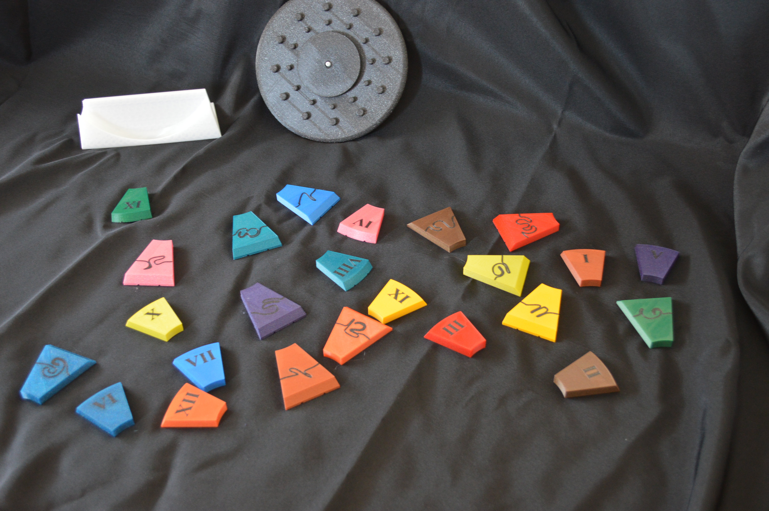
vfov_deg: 31.8
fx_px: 896
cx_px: 384
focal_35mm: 42
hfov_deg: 46.4
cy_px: 256
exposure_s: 1/15
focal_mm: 28
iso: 800
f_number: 4.5
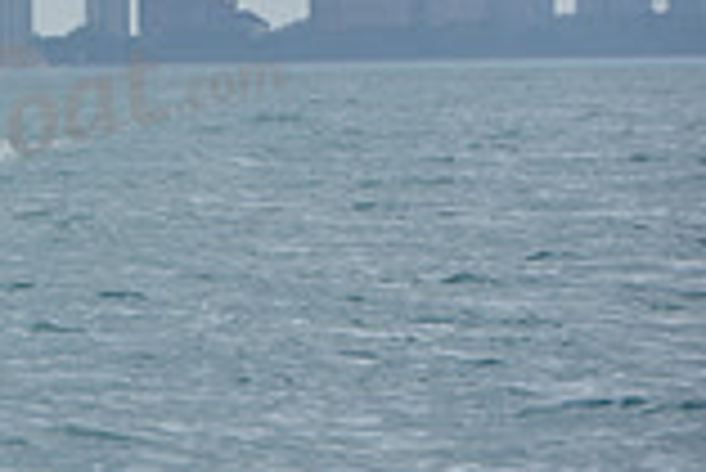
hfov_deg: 2.8
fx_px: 14506
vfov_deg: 1.9
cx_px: -580
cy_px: -34
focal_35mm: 739
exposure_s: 1/1250
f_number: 8
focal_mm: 200
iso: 250
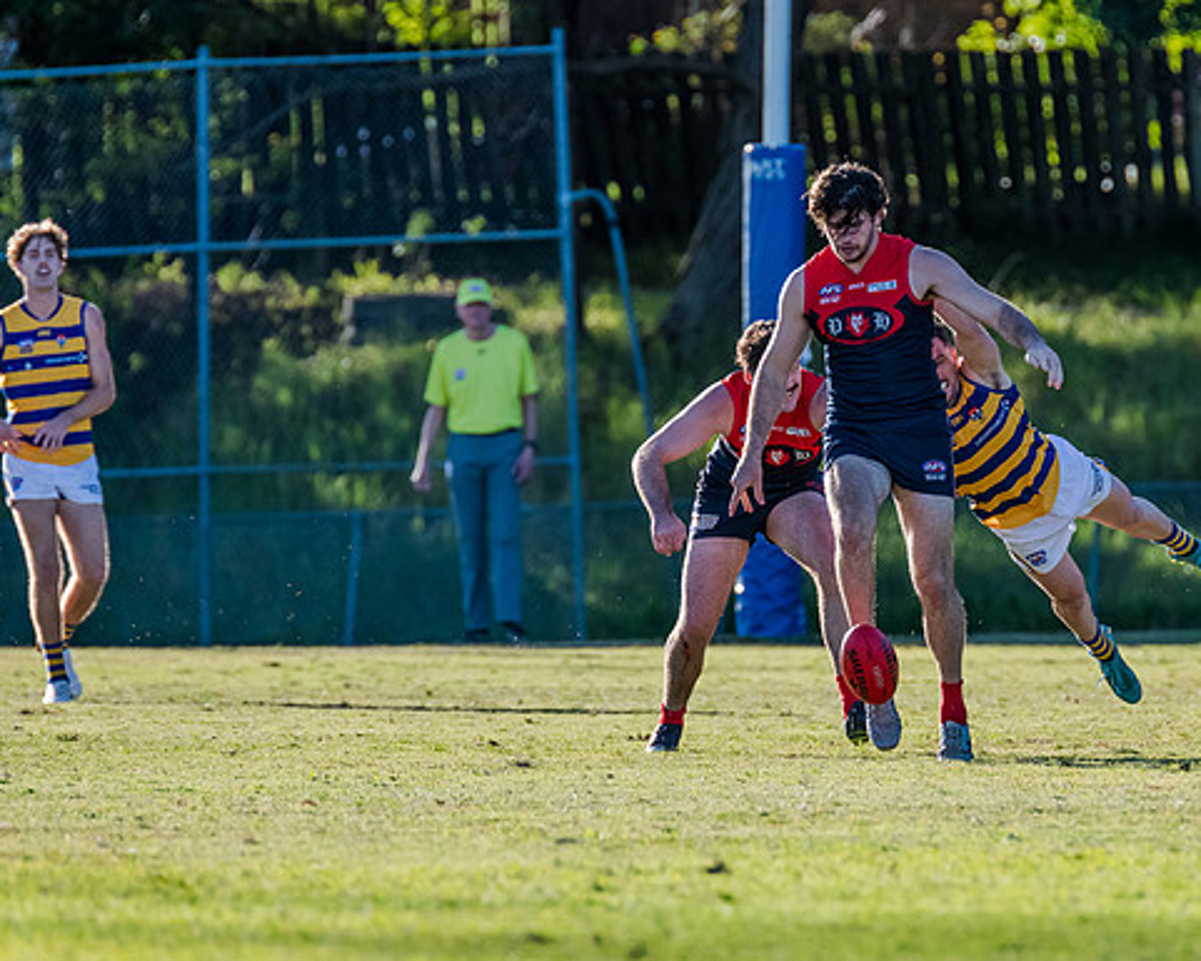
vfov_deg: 2.6
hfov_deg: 3.2
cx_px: 816
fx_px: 21545
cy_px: 398
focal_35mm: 606
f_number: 6.3
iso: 1000
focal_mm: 420
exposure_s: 1/2000
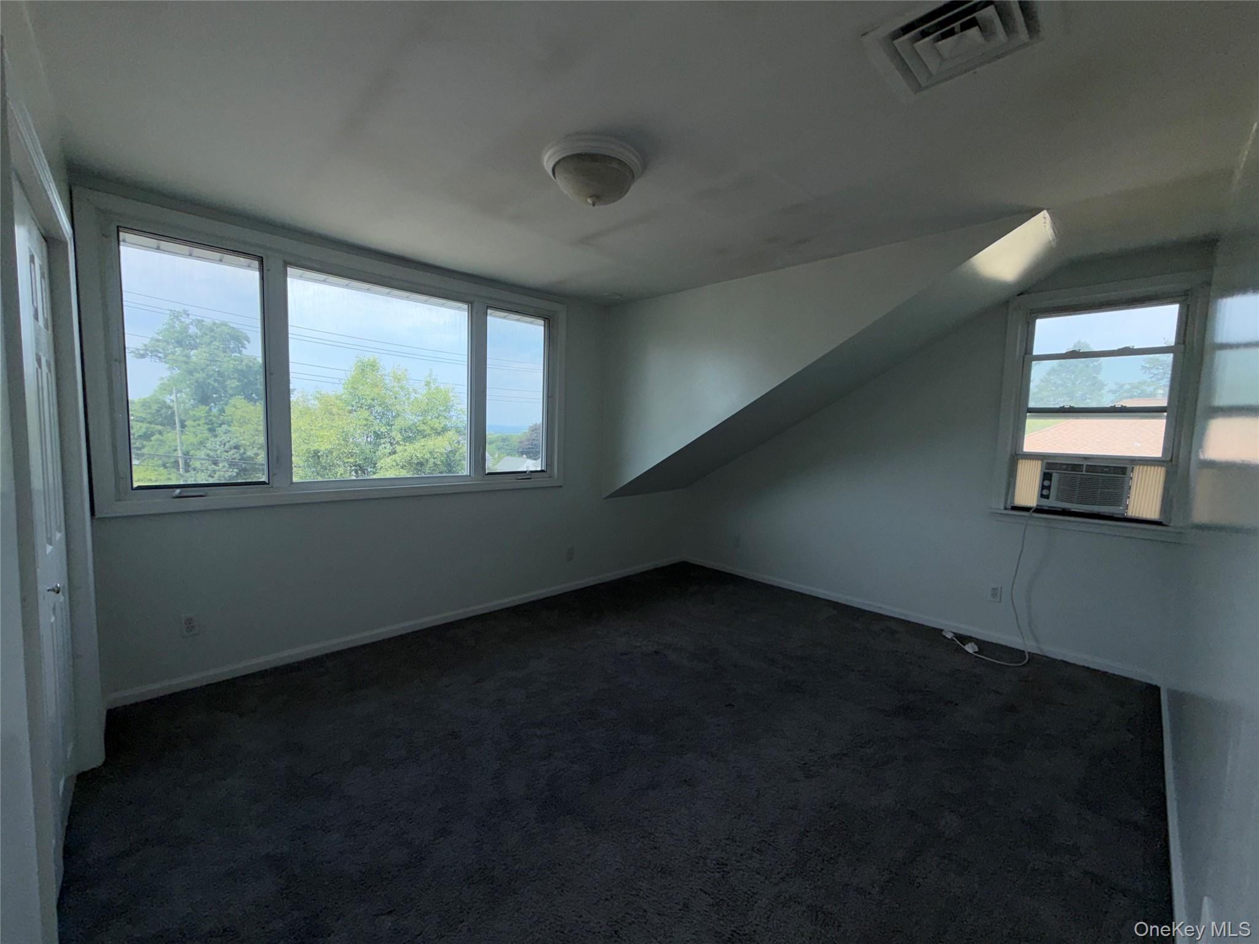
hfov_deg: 102.1
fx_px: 509
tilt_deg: -5.4
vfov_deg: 85.7
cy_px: 472
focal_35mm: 14
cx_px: 630
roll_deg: -0.9
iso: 16
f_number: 2.2
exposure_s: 1/214
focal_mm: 2.22
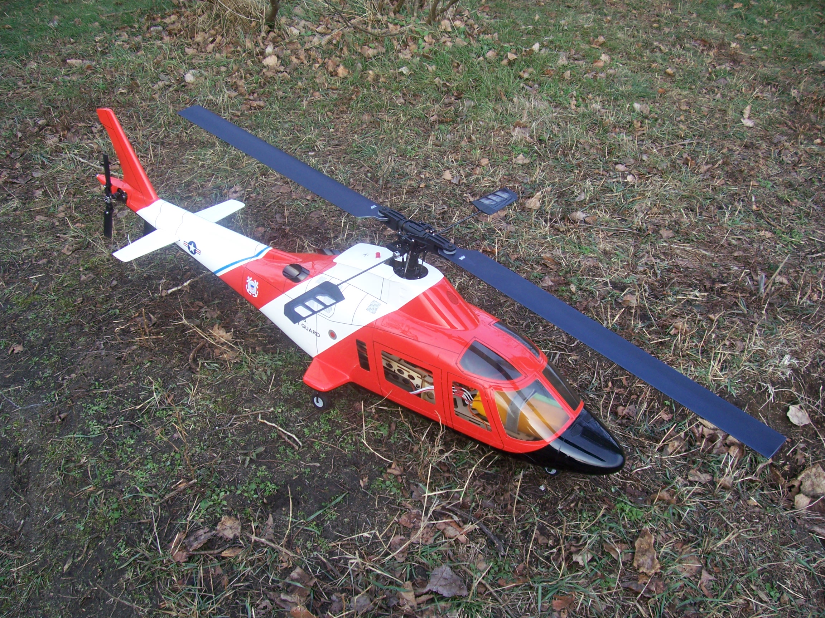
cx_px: 412
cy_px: 309
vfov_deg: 41.8
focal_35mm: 34
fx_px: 810
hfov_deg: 54.0
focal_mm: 5.6
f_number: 2.7
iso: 80
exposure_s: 1/125
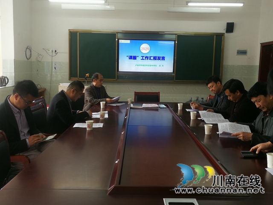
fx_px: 276
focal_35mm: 35
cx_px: 136
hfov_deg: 52.6
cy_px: 102
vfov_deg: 40.7
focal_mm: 3.95
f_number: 2.2
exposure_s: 1/50
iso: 125
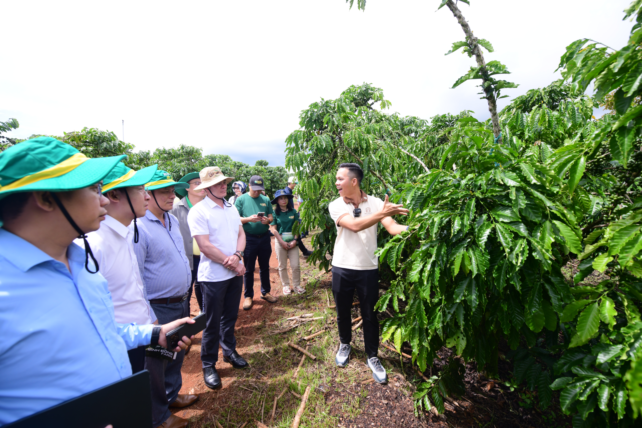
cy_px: 214
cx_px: 321
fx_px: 250
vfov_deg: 81.2
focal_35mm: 14
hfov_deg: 104.3
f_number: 5
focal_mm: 14
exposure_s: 1/640
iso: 320
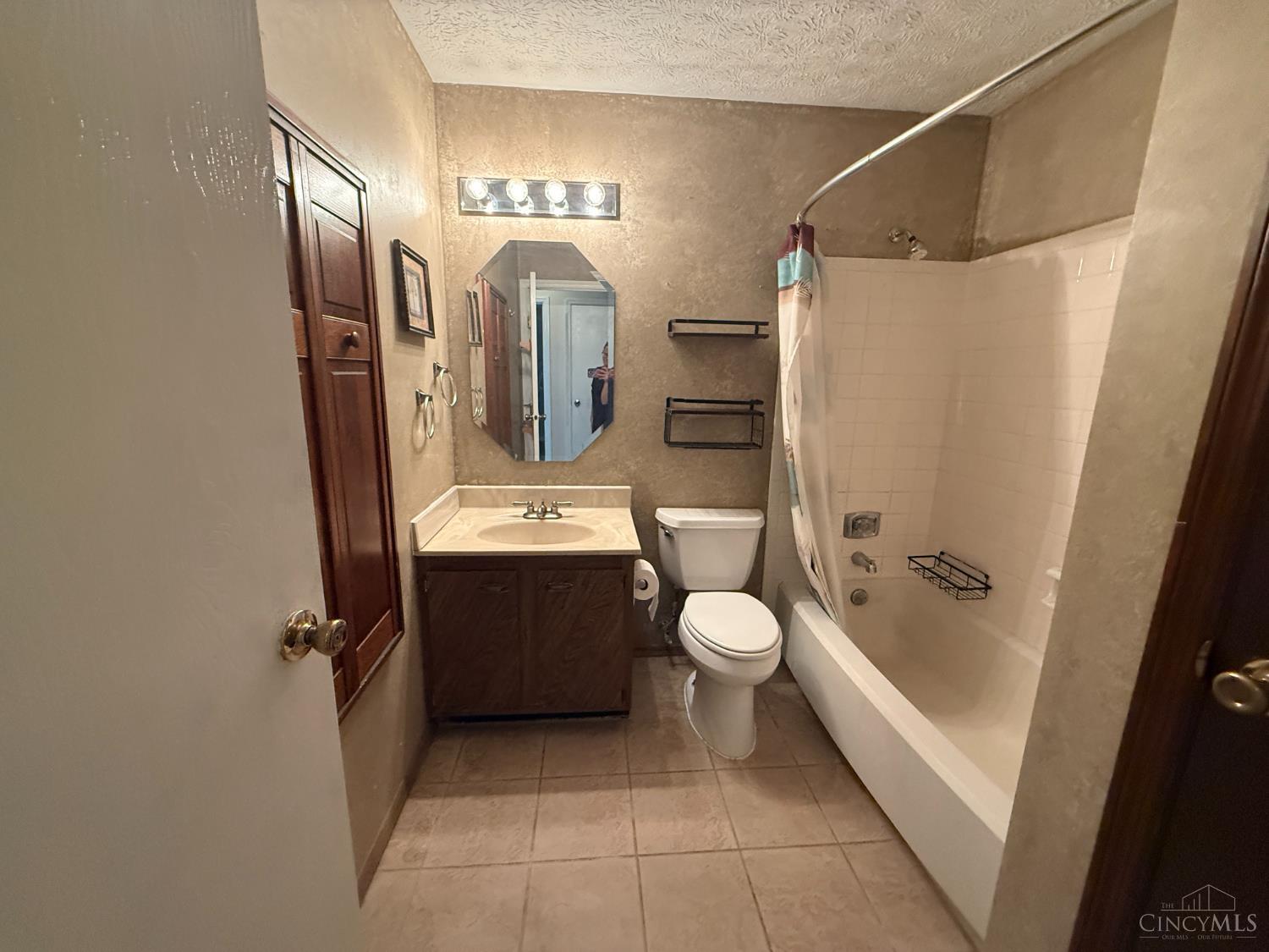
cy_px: 476
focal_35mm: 14
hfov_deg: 102.1
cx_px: 634
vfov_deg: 85.7
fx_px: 513
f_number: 2.2
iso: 640
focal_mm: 2.22
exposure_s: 1/60
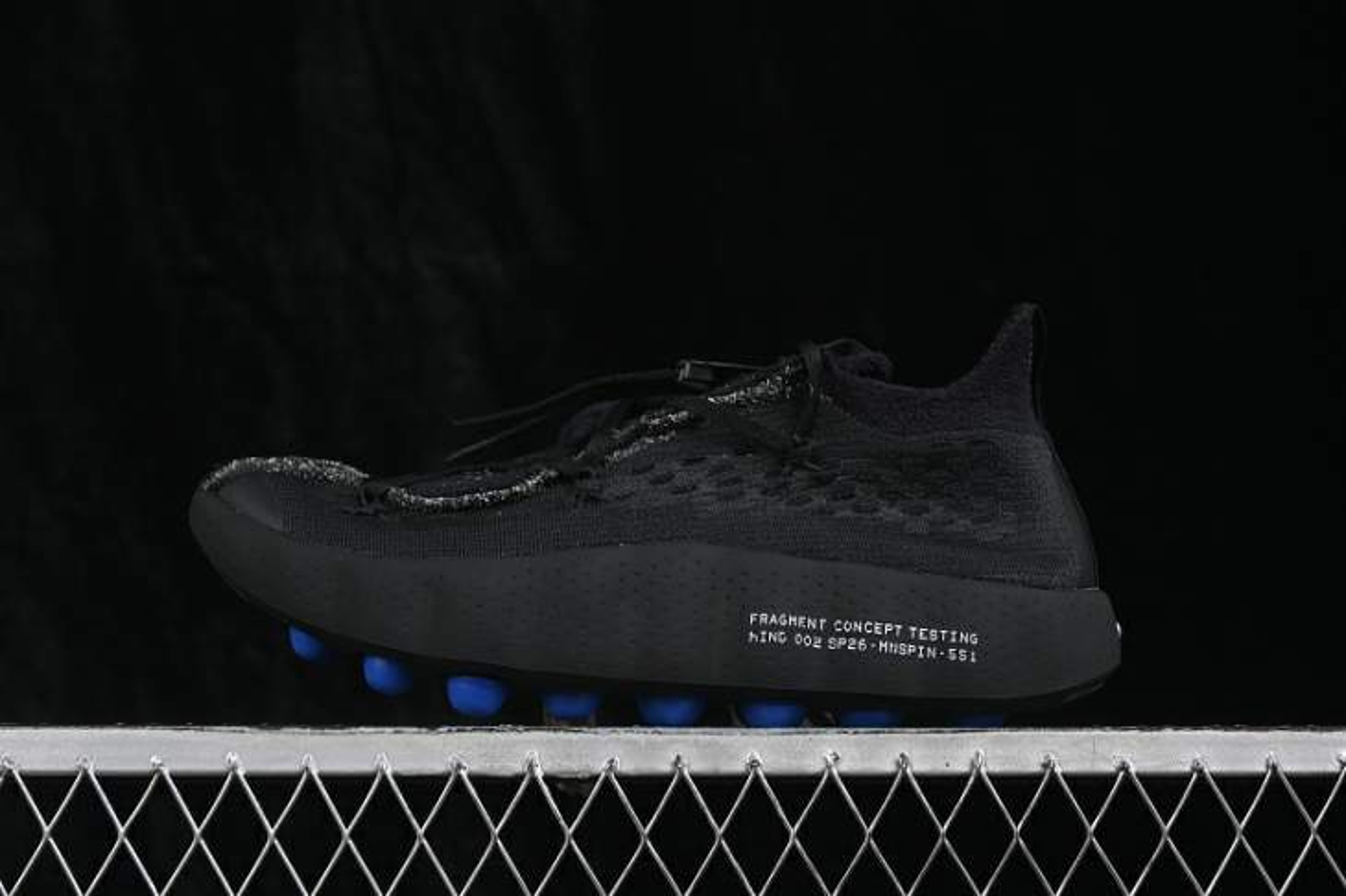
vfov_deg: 18.2
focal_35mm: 75
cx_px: 673
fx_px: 2803
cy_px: 448
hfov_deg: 27.0
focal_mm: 50
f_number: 6.3
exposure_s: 1/60
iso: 160
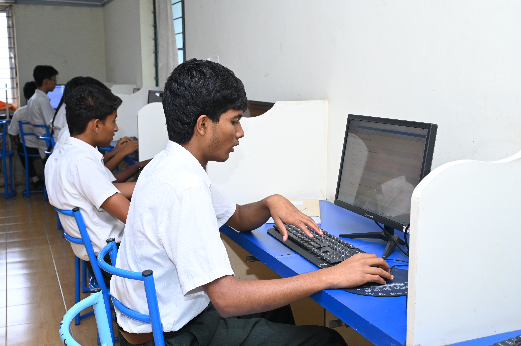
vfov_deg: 31.9
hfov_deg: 46.4
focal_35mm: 42
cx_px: 260
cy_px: 173
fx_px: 607
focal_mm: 42
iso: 1600
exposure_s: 1/160
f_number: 8
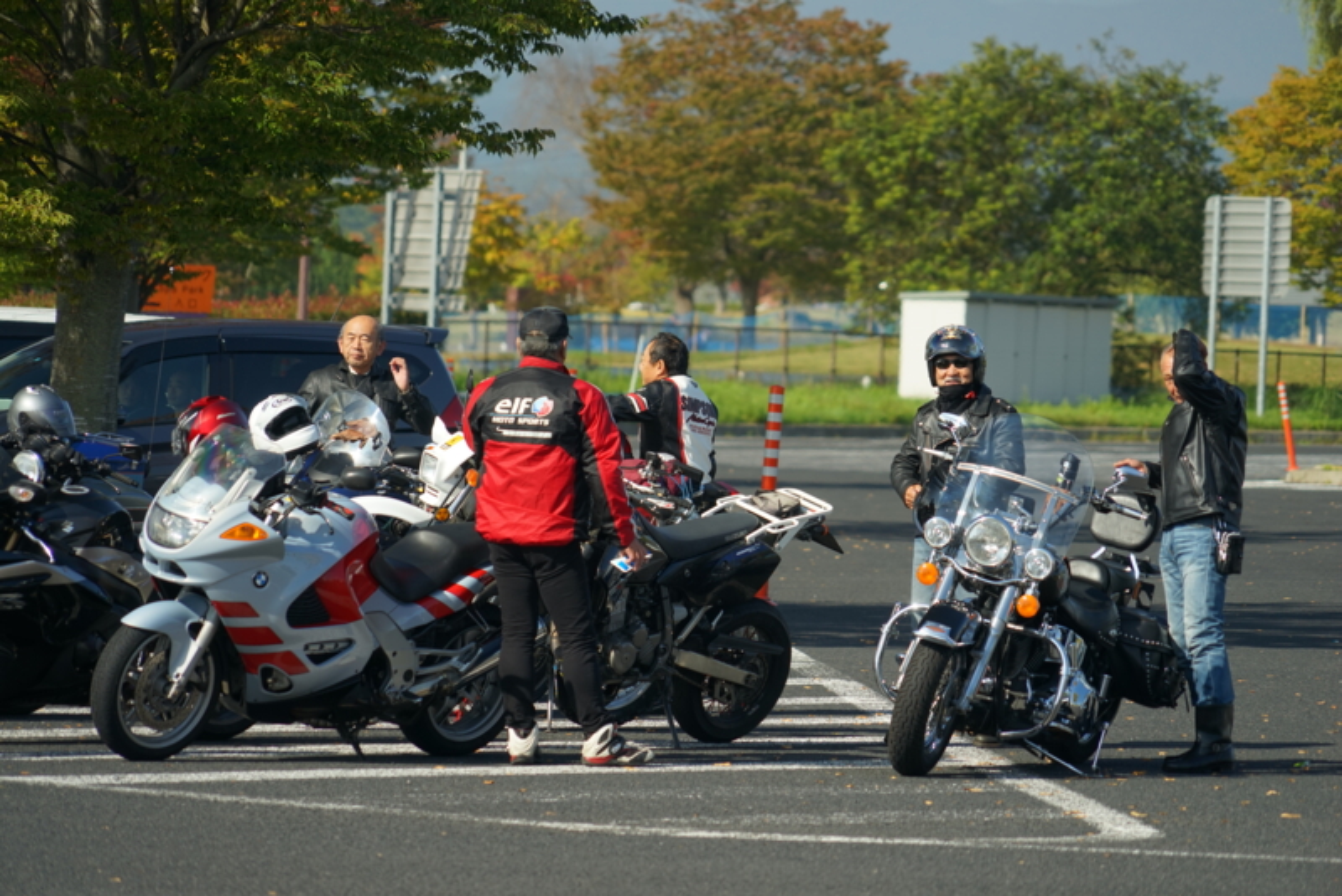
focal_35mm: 240
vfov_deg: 5.7
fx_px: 8949
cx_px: 671
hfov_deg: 8.6
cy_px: 448
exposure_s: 1/250
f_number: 6.3
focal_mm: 240
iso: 160
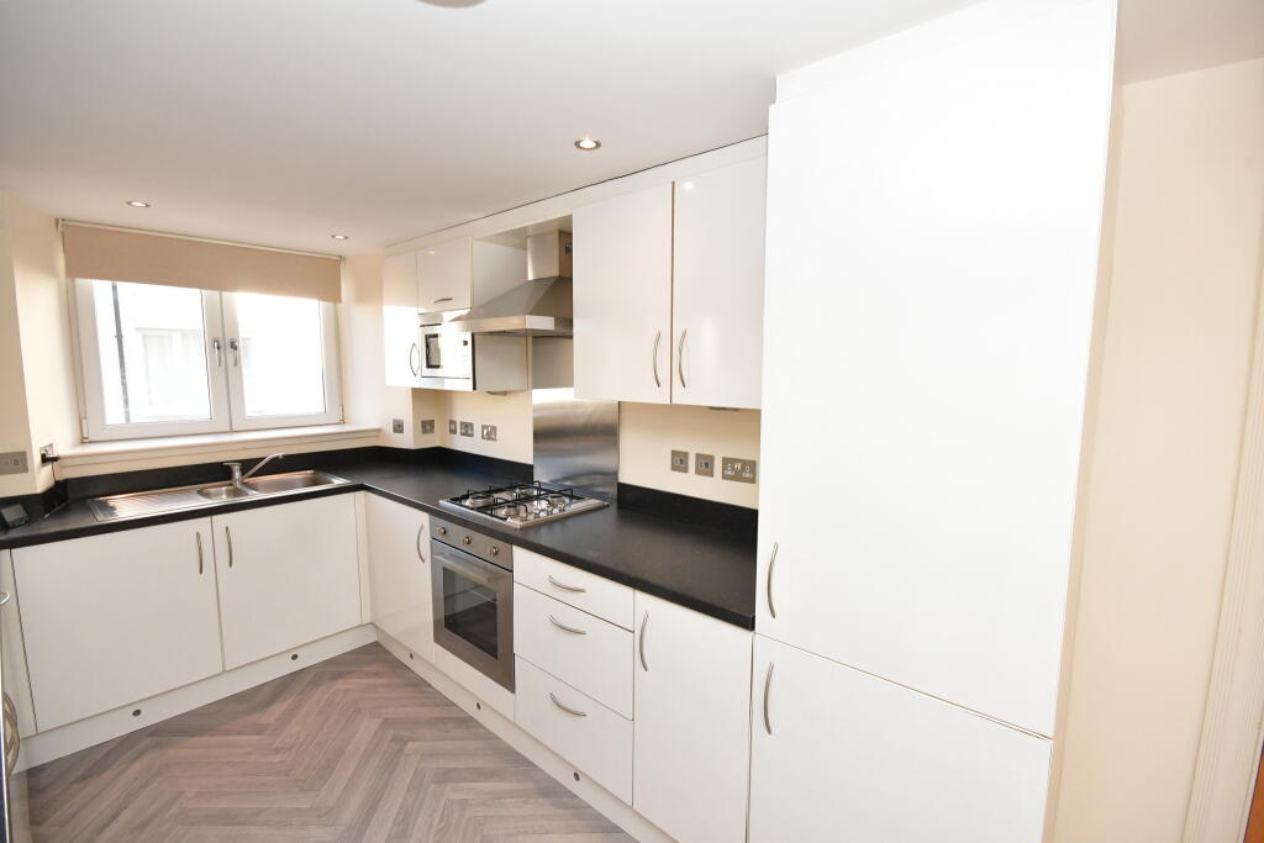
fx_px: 527
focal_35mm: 15
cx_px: 632
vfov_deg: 77.3
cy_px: 422
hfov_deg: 100.4
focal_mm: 10
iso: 2500
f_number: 9
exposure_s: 1/125
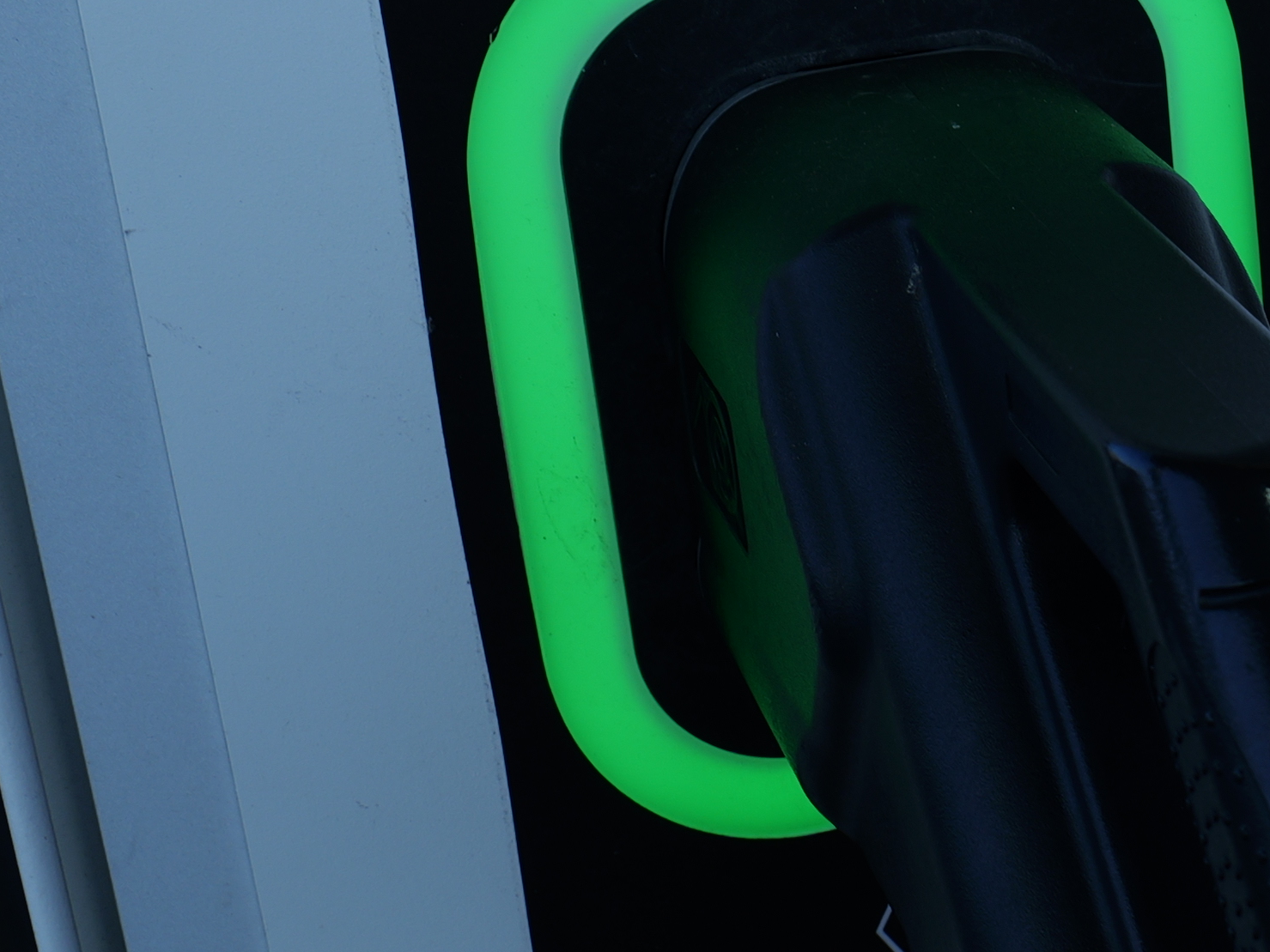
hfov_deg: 22.3
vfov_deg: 18.7
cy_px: 189
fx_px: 2861
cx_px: 1666
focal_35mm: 78
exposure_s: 1/80
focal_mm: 20
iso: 100
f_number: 8
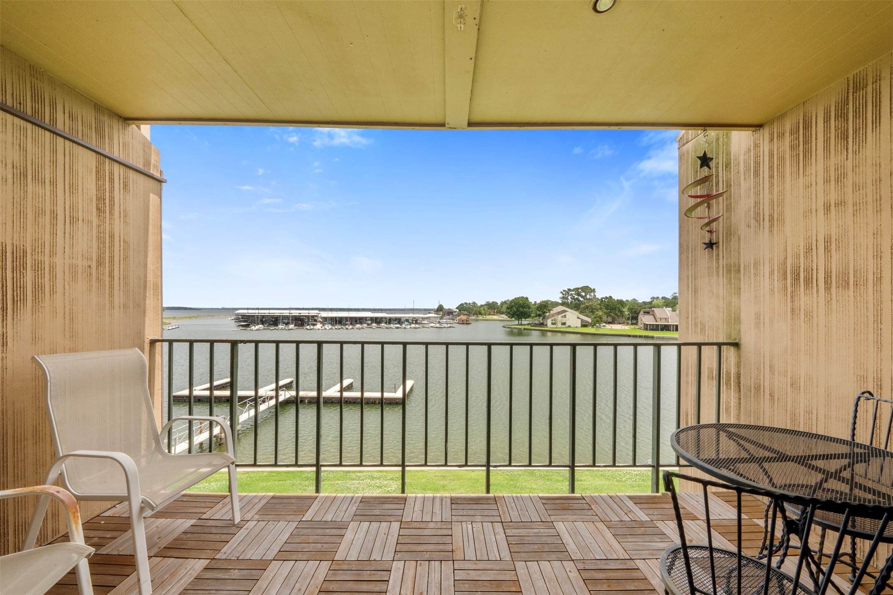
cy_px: 298
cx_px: 446
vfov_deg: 90.0
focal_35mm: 12
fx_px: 298
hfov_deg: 112.6
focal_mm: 12
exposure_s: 1/100
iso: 800
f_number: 9
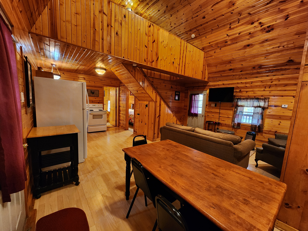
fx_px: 116
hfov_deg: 106.2
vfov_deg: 89.9
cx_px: 154
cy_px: 116
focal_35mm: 13
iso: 640
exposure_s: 1/30
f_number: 2.2
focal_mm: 2.2
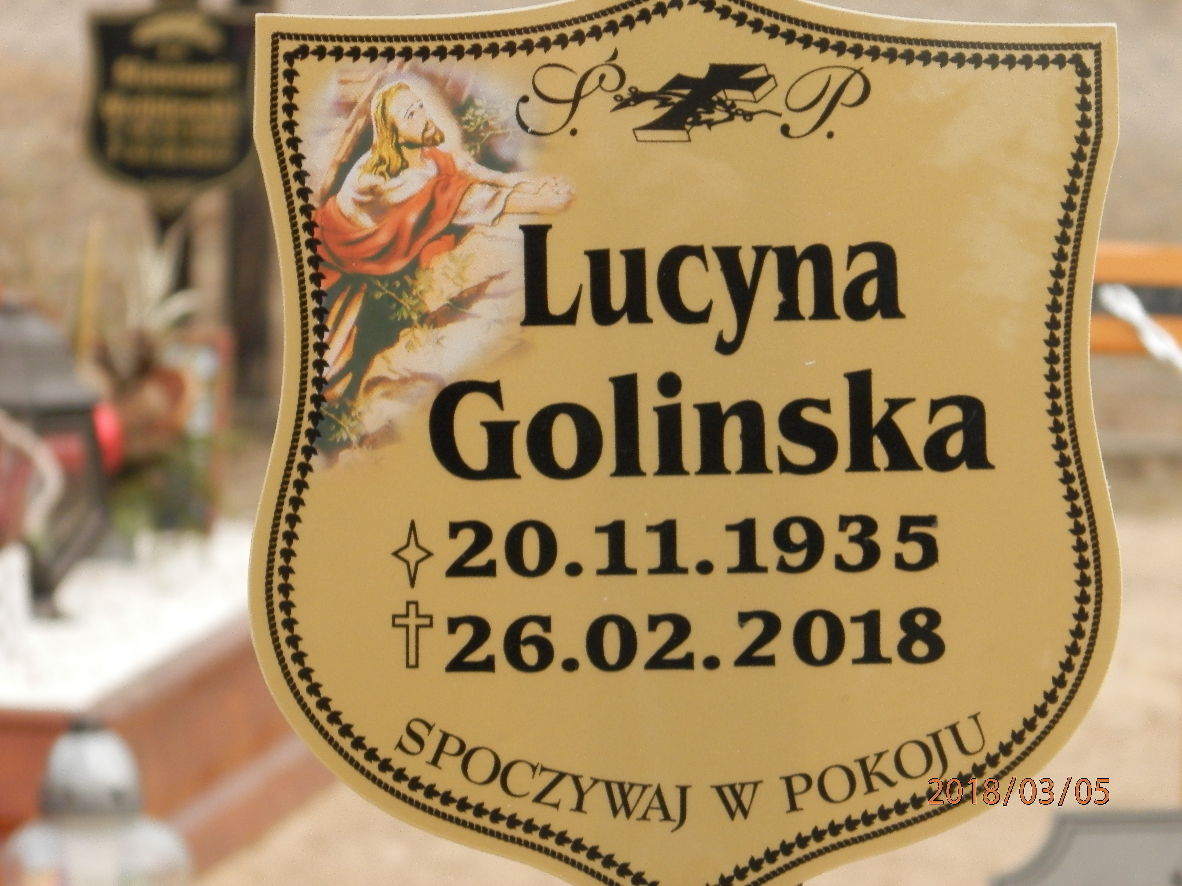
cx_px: 591
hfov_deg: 7.0
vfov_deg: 5.3
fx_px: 9595
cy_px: 443
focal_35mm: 281
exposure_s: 1/160
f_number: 5.6
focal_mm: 50.2
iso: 200
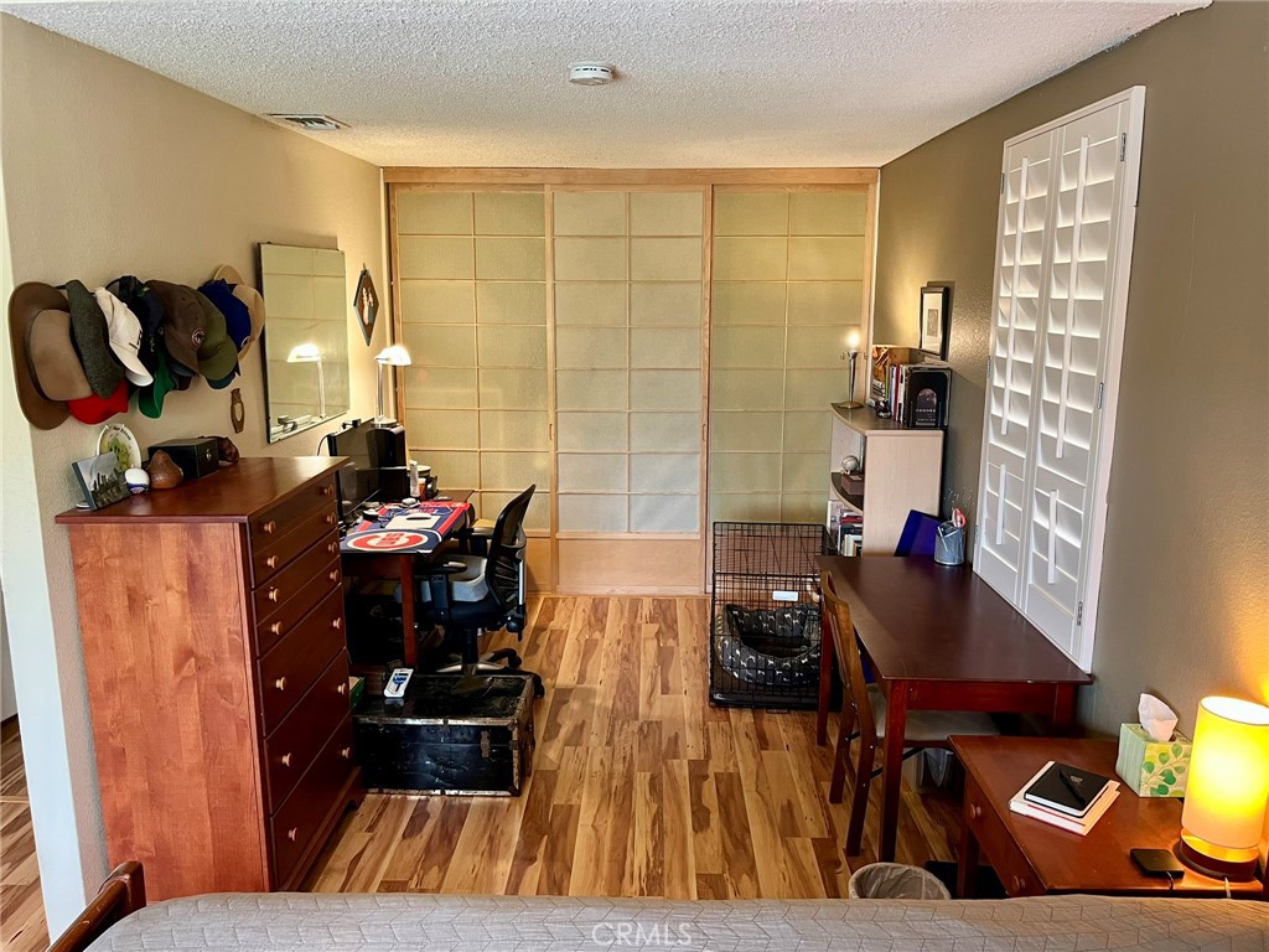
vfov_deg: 53.1
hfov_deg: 67.3
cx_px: 634
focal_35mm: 26
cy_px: 476
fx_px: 953
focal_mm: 5.1
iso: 200
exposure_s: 1/60
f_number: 1.6
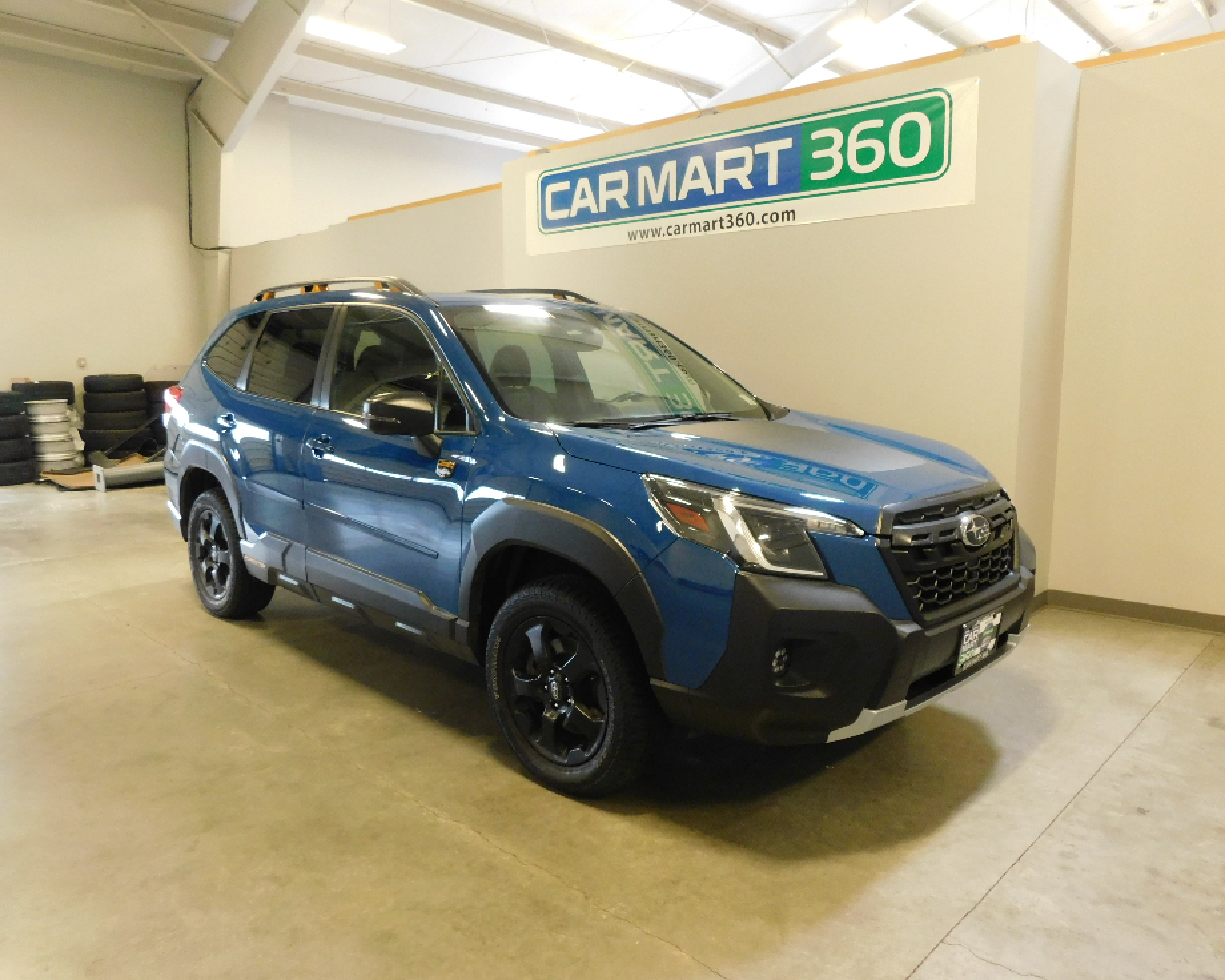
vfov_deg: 56.8
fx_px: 906
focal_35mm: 25
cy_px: 493
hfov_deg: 68.1
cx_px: 610
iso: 400
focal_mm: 4
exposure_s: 1/20
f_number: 3
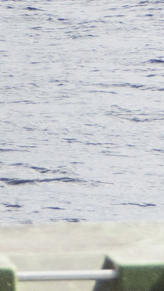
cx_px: -398
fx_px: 3893
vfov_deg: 4.3
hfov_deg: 2.4
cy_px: -54
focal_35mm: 503
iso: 200
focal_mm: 28
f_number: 5
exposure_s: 1/1250
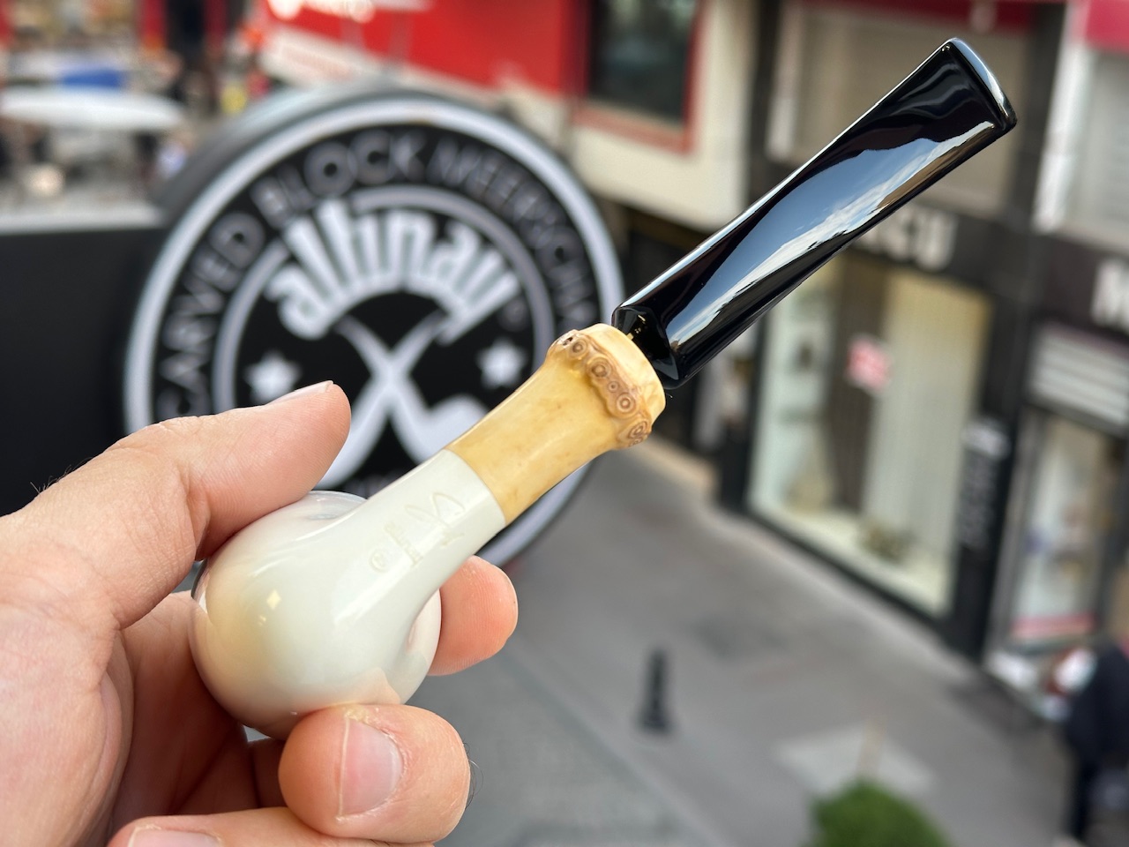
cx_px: 564
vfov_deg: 30.3
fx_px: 1566
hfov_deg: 39.7
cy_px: 424
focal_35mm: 48
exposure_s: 1/161
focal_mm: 6.86
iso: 64
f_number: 1.78
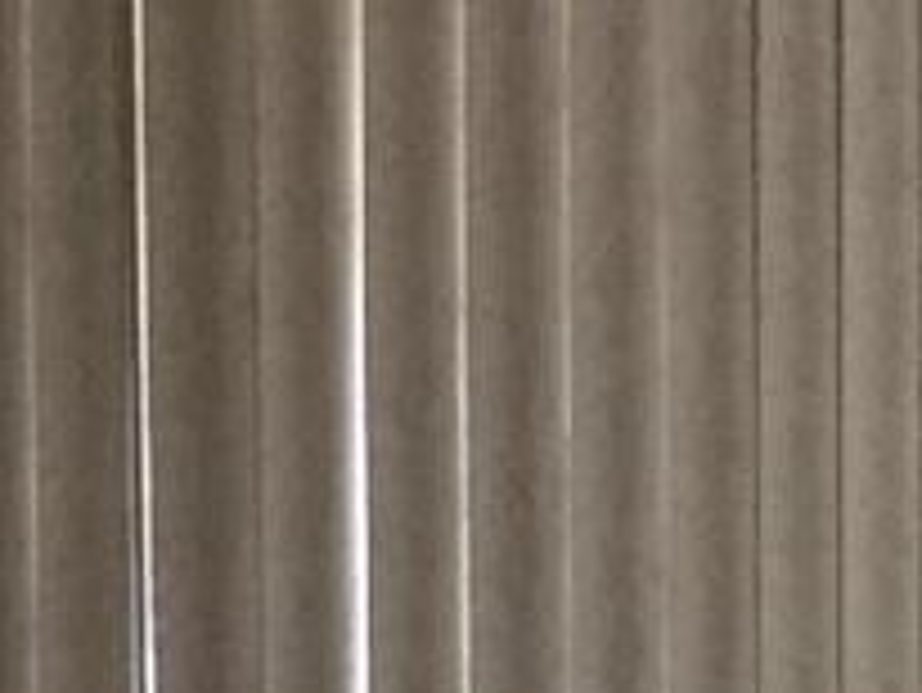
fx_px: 5650
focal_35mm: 212
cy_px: 1197
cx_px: 1030
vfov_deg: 6.9
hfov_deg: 9.2
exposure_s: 1/30
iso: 200
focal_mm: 4.15
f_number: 2.2
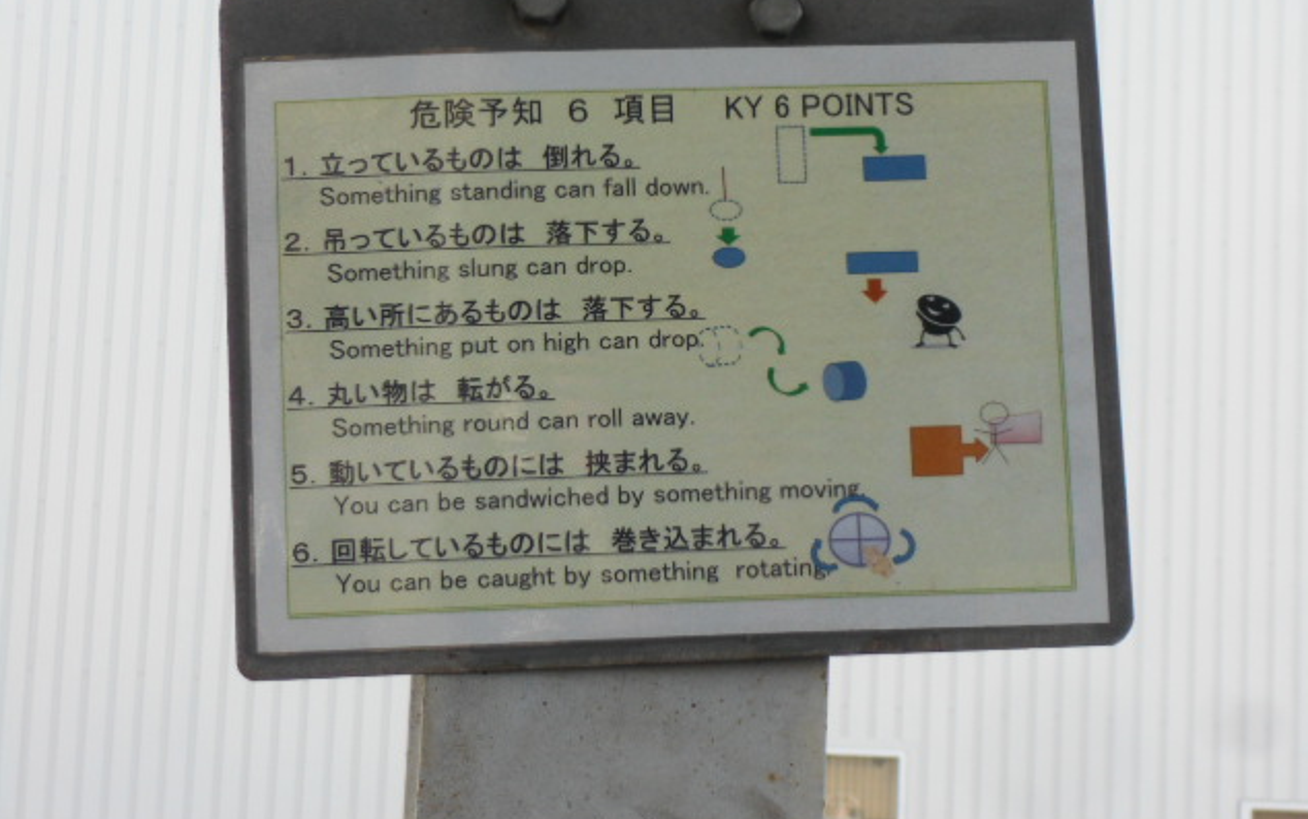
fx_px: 4958
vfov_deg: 9.4
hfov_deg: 15.0
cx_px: 658
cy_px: 334
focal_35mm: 139
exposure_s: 1/125
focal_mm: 23
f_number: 6.5
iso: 220
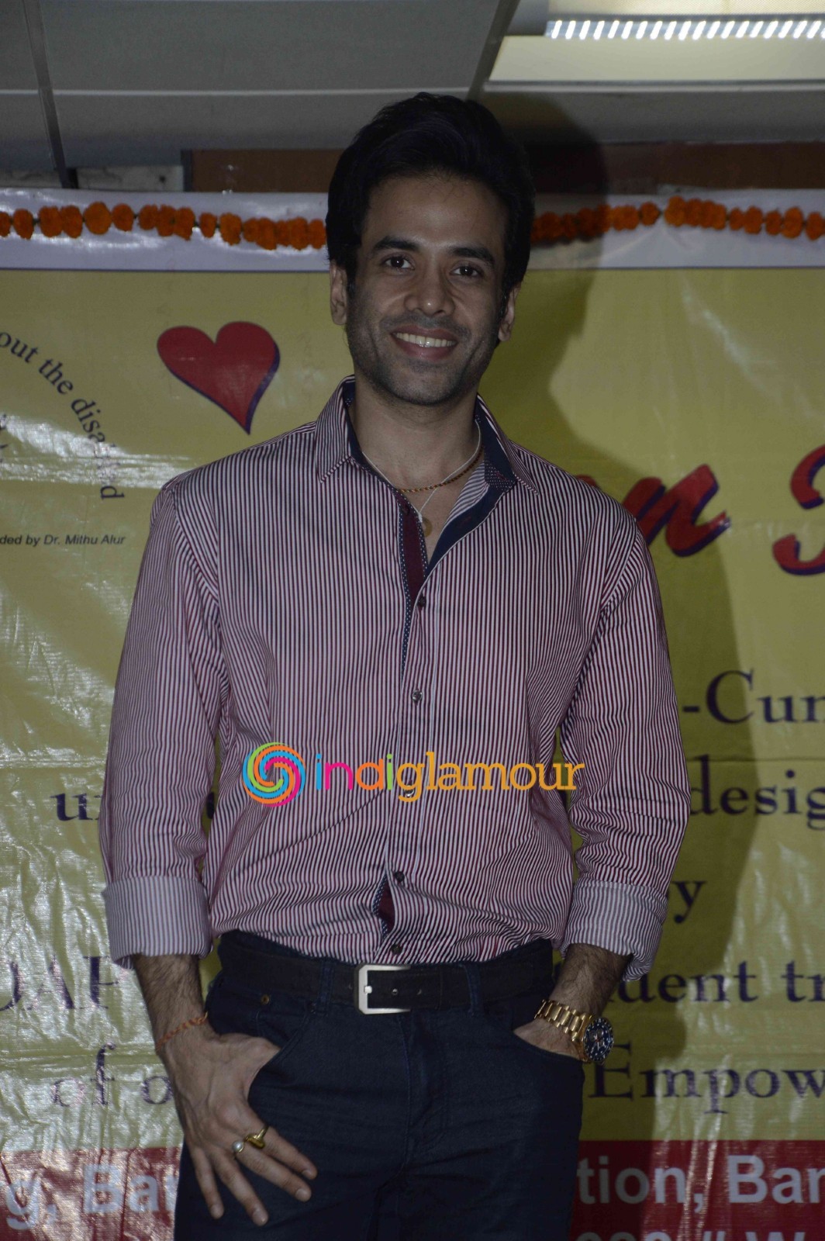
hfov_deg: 10.1
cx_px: 412
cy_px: 620
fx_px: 4648
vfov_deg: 15.2
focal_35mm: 135
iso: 800
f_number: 7.1
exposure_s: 1/160
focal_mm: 90
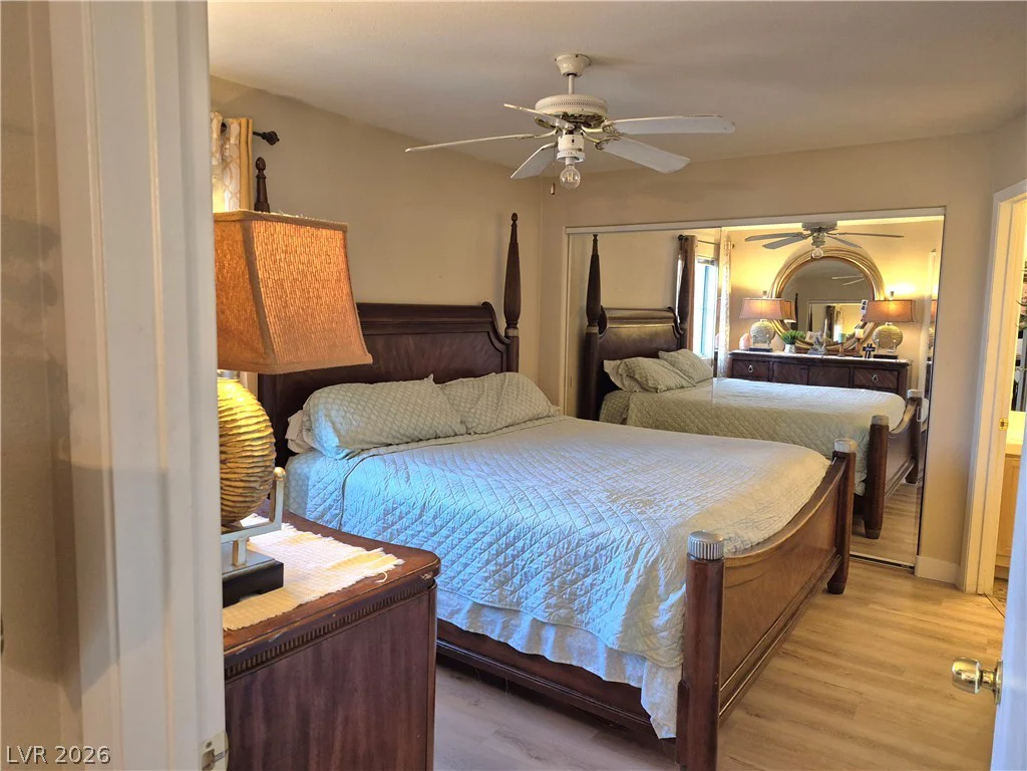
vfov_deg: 58.9
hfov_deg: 73.9
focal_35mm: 23
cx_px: 514
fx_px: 682
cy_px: 386
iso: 640
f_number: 1.8
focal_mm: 5.4
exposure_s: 1/120
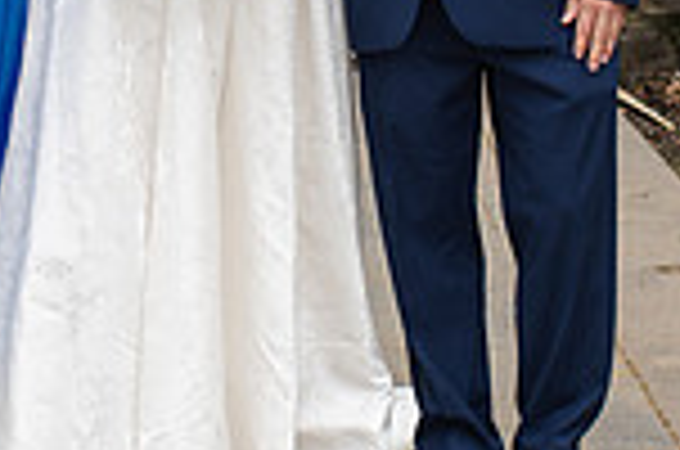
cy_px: -213
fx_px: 3317
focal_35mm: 176
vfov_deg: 7.6
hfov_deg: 11.7
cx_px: 163
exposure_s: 1/320
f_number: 3.2
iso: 160
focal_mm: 35
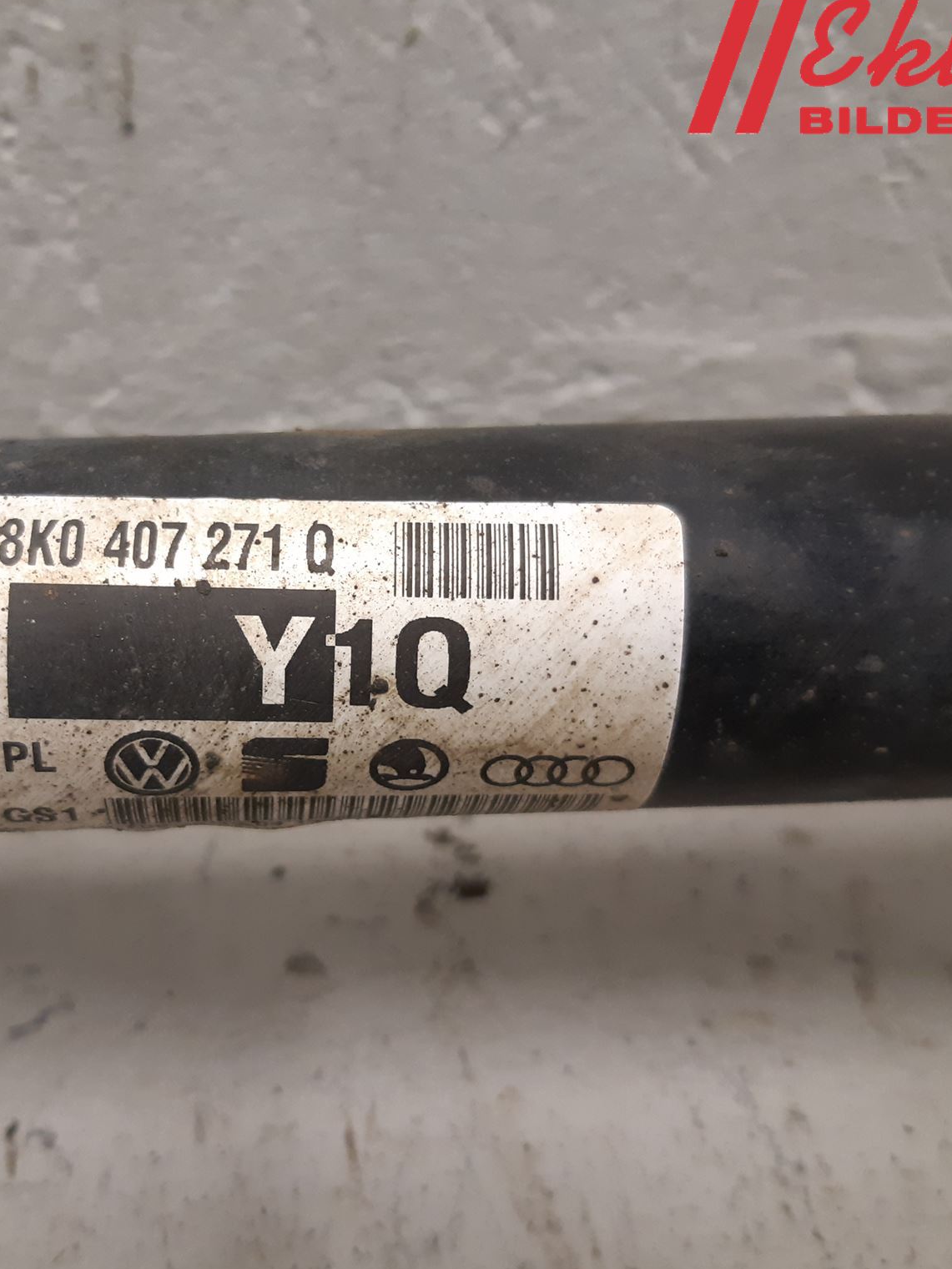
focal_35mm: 35
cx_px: 345
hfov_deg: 40.4
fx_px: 1283
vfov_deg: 52.6
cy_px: 633
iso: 200
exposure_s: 1/50
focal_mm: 3.93
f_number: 1.7
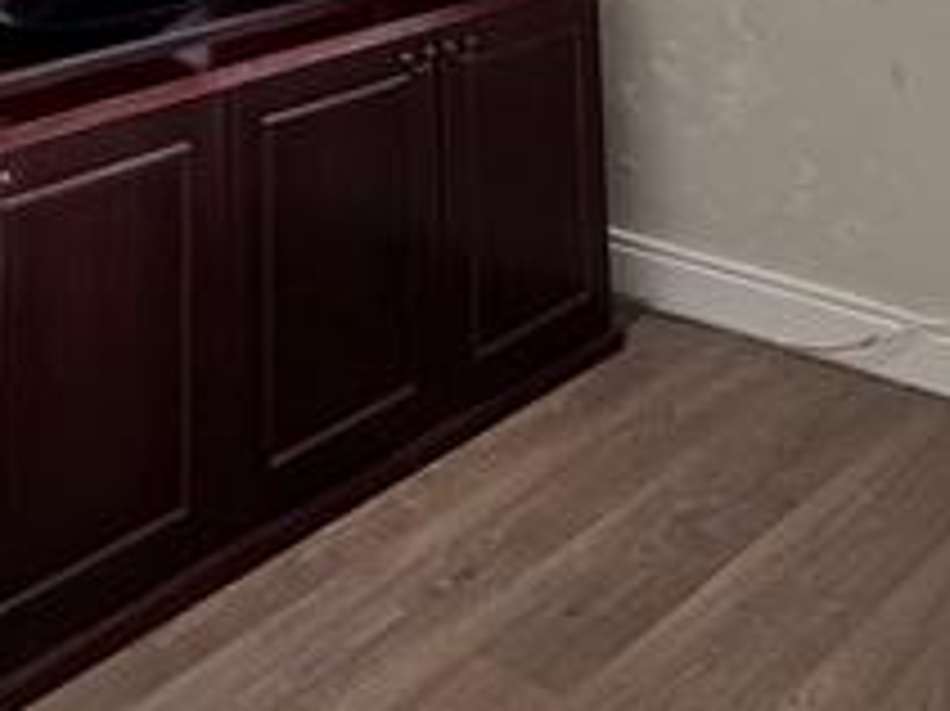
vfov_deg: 19.7
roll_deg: +1.9
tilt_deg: +11.3
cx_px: 567
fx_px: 1454
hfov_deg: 36.1
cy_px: -590
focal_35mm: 53
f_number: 2.2
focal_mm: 2.22
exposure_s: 1/100
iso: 200
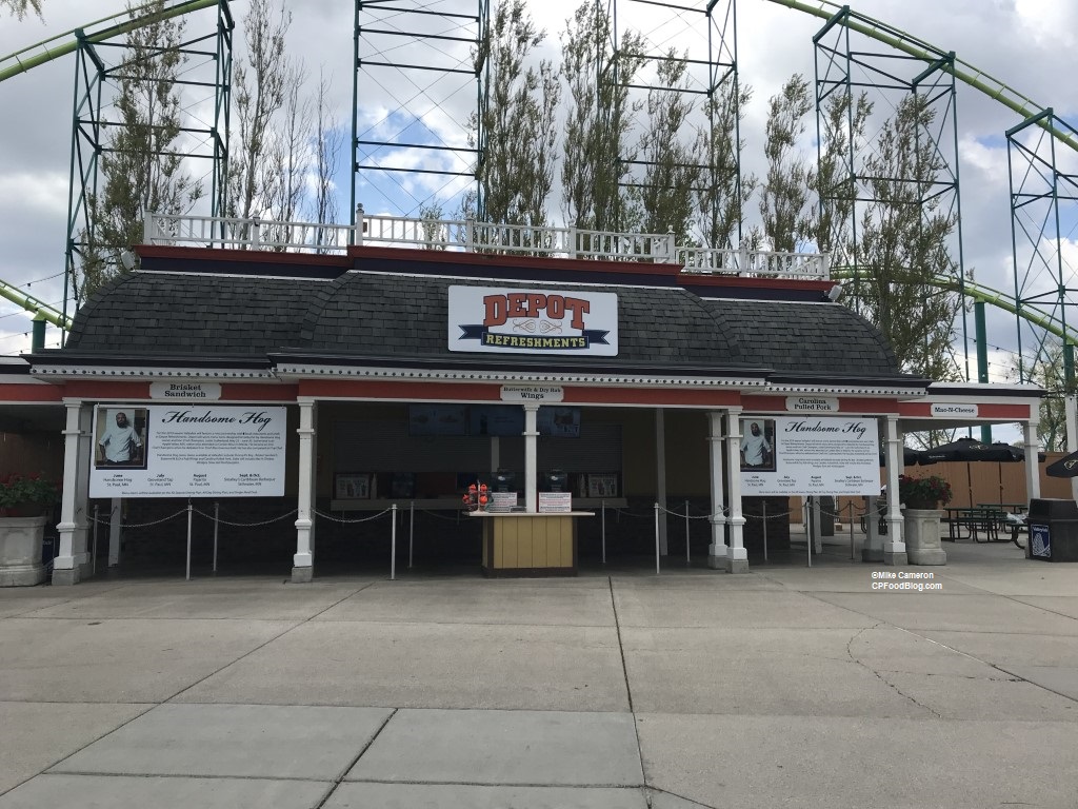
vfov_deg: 49.7
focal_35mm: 28
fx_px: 872
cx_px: 539
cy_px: 404
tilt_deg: +5.2
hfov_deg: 63.4
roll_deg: -0.1
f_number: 1.8
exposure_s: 1/1953
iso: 20
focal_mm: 3.99
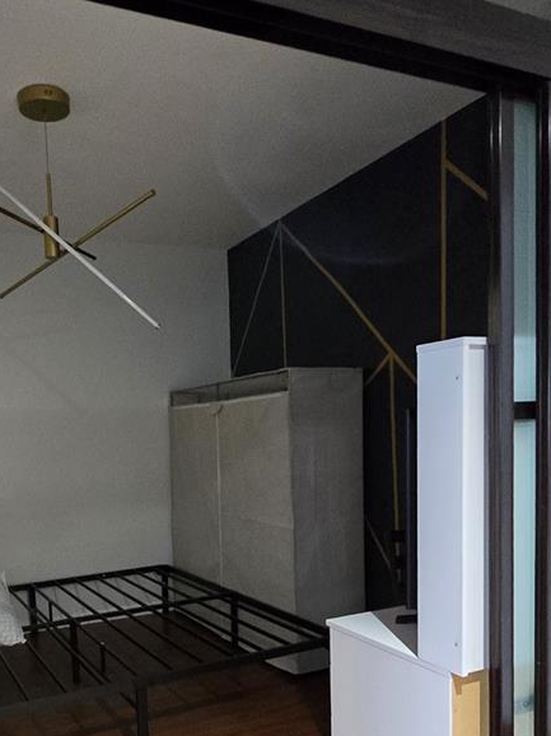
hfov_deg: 49.9
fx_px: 573
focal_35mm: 27
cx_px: 160
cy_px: 489
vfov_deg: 63.7
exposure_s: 1/40
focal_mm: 2.2
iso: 1250
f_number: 2.2
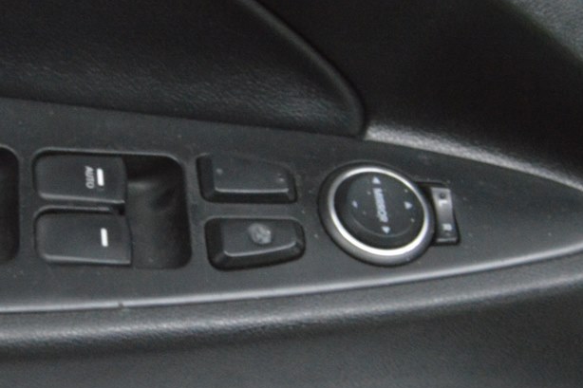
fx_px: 1052
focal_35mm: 65
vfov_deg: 20.9
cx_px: 167
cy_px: 170
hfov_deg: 30.6
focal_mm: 26
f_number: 20
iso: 6400
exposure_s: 1/15
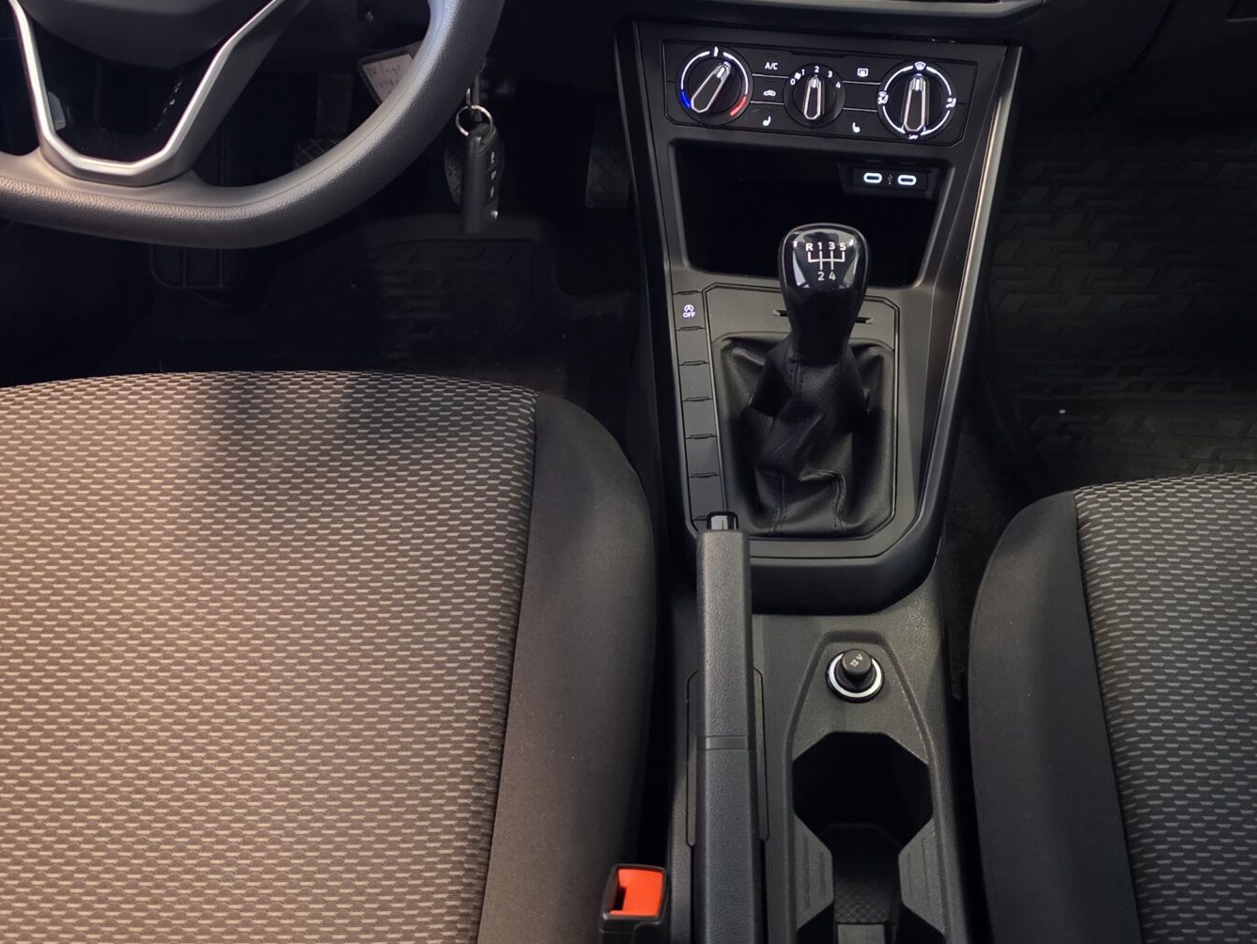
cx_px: 757
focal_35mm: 44
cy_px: 281
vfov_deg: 32.5
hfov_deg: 42.7
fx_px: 1598
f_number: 1.4
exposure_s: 1/25
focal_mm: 6.5
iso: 800
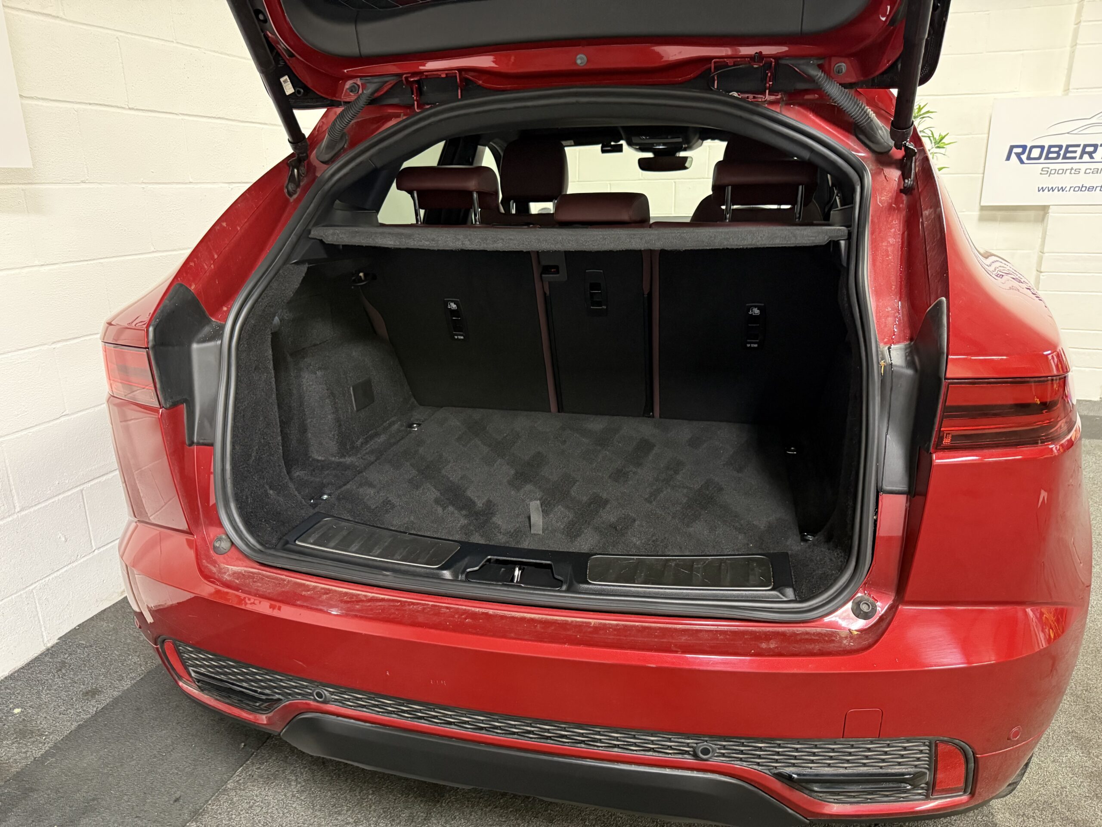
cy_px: 414
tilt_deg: -15.8
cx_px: 551
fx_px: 764
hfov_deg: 71.6
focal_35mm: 24
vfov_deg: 56.8
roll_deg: +0.7
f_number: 1.78
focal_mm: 6.76
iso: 800
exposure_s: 1/33
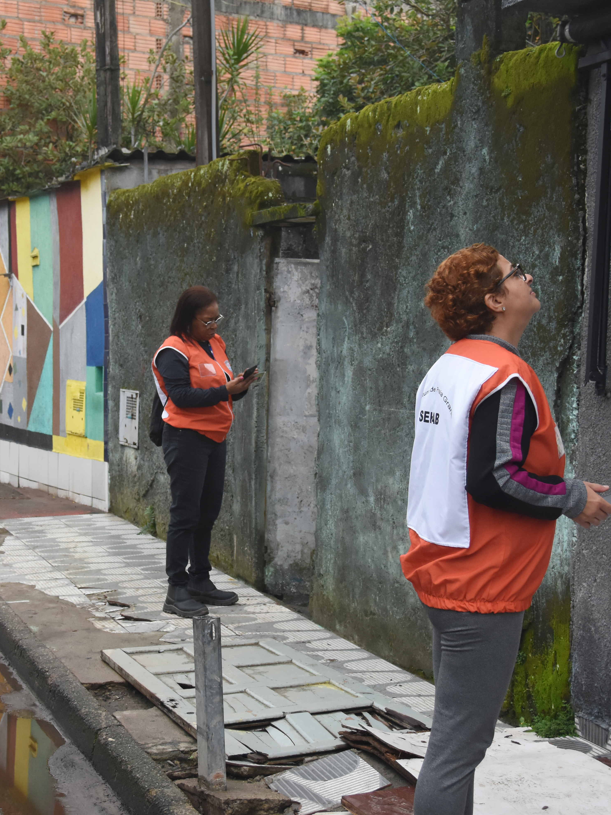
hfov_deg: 23.0
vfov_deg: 30.4
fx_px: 1500
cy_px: 414
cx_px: 222
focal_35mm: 64
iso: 1000
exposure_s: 1/1000
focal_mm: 29
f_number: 5.6
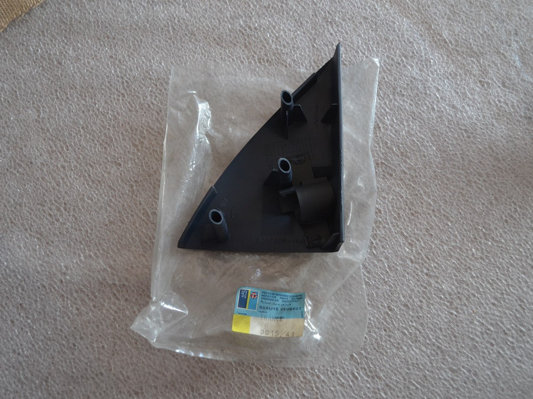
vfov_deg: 39.6
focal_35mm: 36
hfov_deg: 51.3
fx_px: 554
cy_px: 198
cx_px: 249
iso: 560
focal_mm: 22
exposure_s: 1/60
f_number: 4
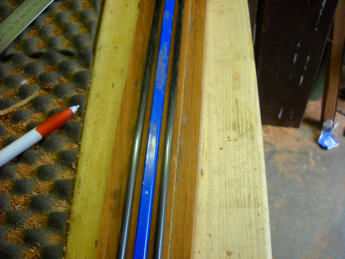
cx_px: 172
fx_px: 409
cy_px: 130
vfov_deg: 35.1
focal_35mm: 41
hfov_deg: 45.8
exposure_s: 1/42
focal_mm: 6.72
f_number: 3.1
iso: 400
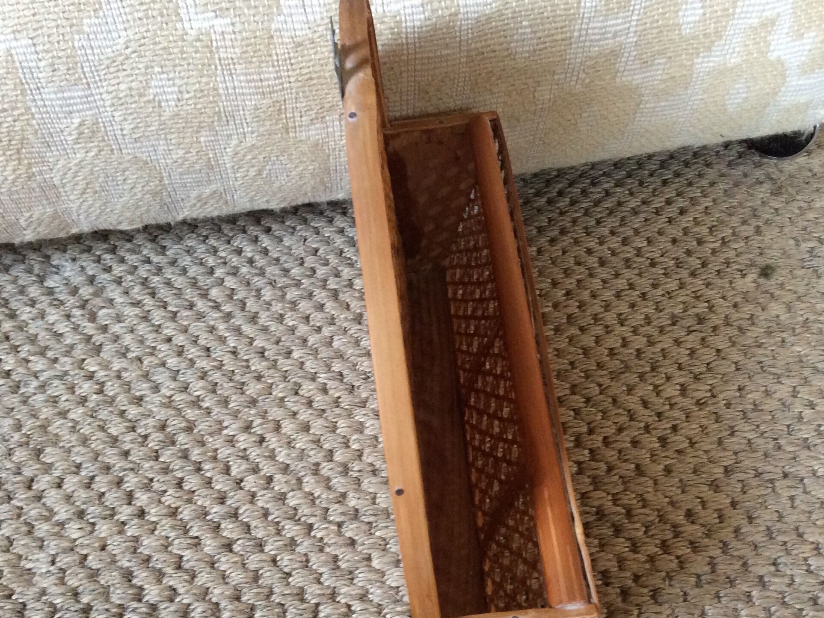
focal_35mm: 43
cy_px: 405
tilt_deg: -52.8
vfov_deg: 33.4
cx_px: 428
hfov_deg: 43.8
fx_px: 1024
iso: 160
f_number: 2.4
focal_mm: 3.3
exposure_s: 1/25
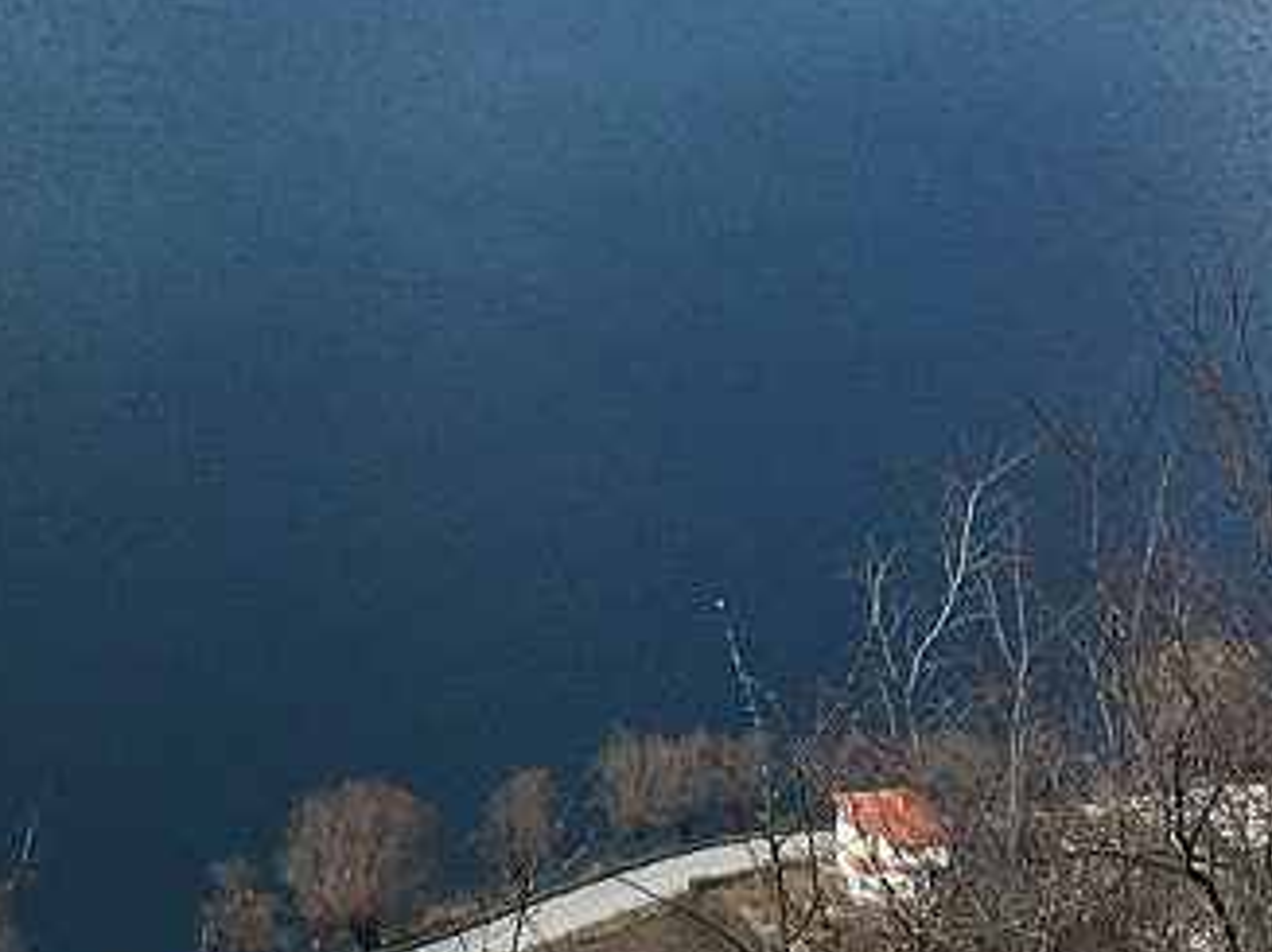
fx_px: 5216
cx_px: -86
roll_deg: -1.2
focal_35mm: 142
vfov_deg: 10.3
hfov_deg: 13.6
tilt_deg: -15.4
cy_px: -136
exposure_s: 1/855
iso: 25
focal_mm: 4.15
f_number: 2.2
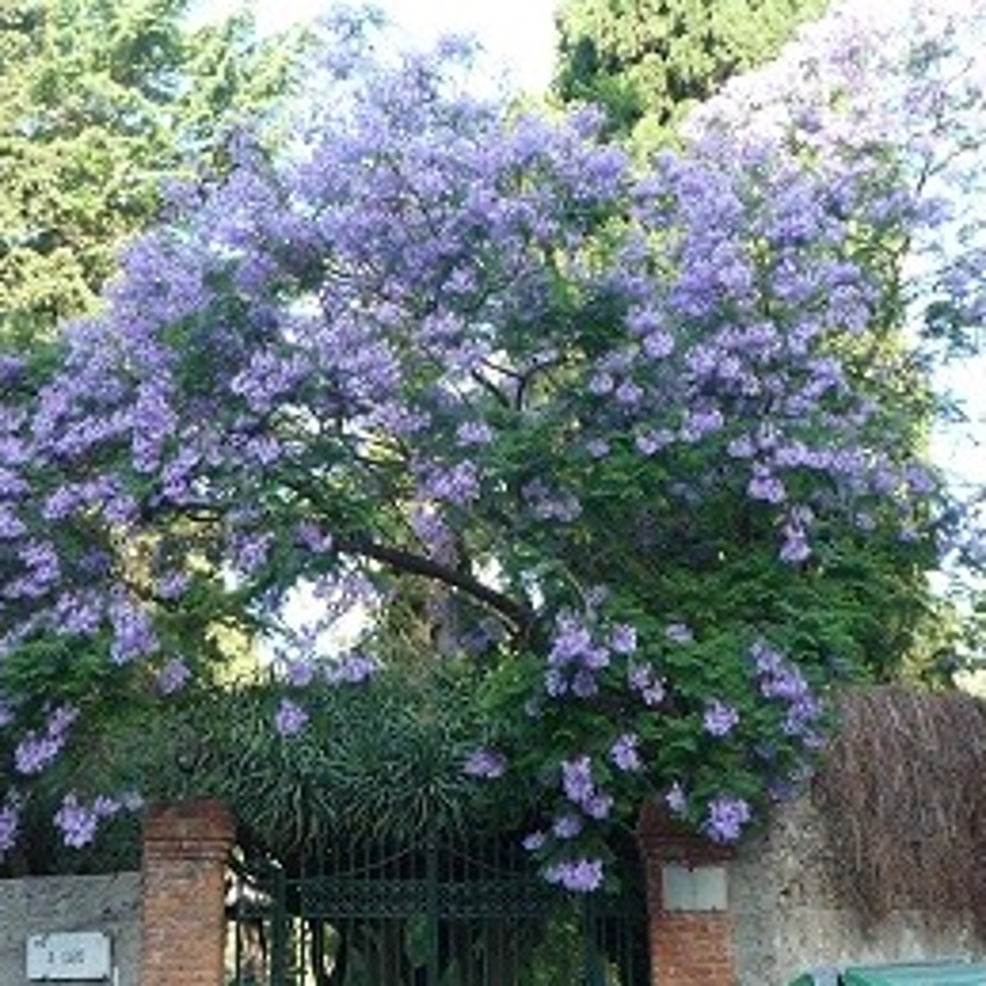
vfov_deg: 31.6
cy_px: 495
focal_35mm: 54
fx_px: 1740
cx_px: 400
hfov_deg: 31.6
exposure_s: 1/125
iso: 100
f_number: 2.8
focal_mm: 4.4
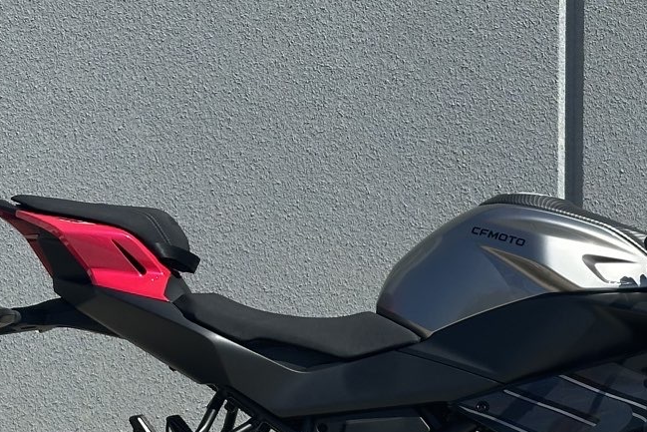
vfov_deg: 11.1
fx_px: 2211
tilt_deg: -11.1
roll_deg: +0.4
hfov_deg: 16.5
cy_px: 391
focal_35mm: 123
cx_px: 521
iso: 64
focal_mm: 6.86
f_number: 1.78
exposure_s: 1/5556
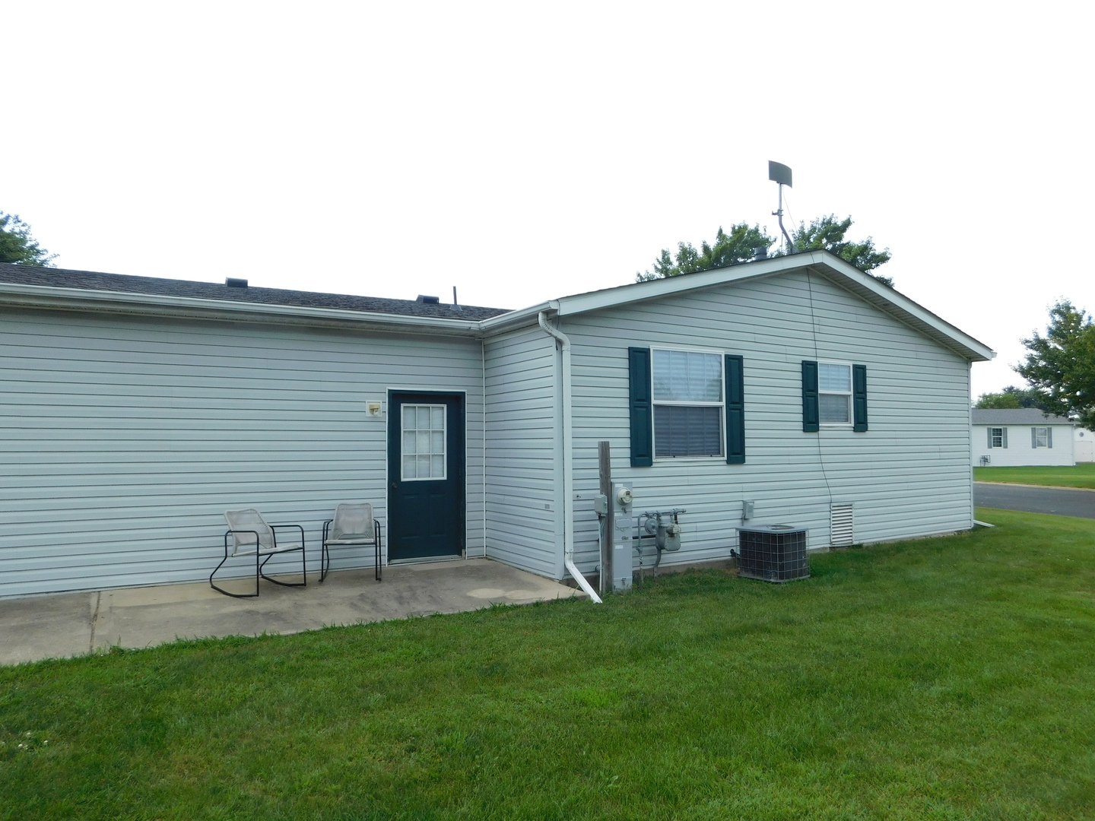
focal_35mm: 23
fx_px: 728
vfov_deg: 58.9
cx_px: 548
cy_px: 410
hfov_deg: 73.9
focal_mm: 4
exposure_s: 1/320
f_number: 3
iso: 125
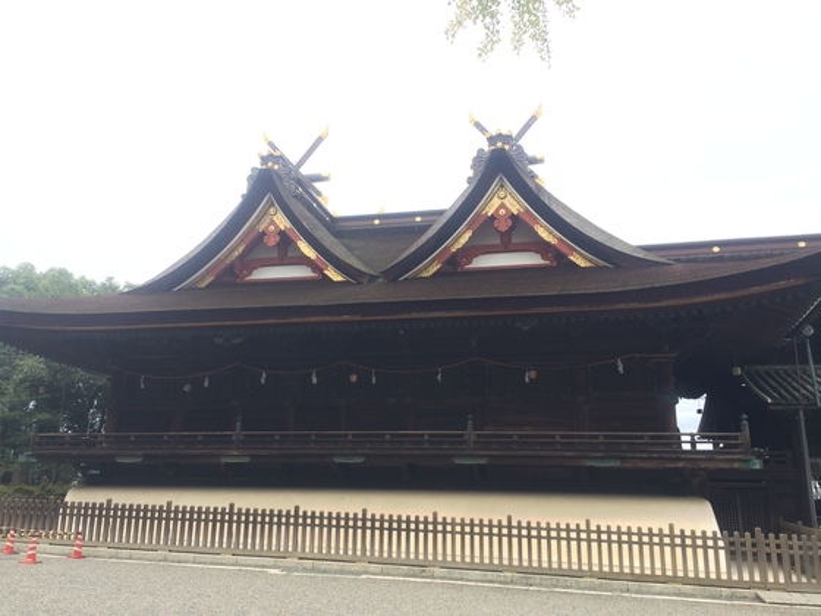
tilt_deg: +15.9
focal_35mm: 29
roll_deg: +0.6
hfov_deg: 61.7
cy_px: 308
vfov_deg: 48.2
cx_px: 410
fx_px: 688
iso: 32
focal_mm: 4.15
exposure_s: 1/210
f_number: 2.2
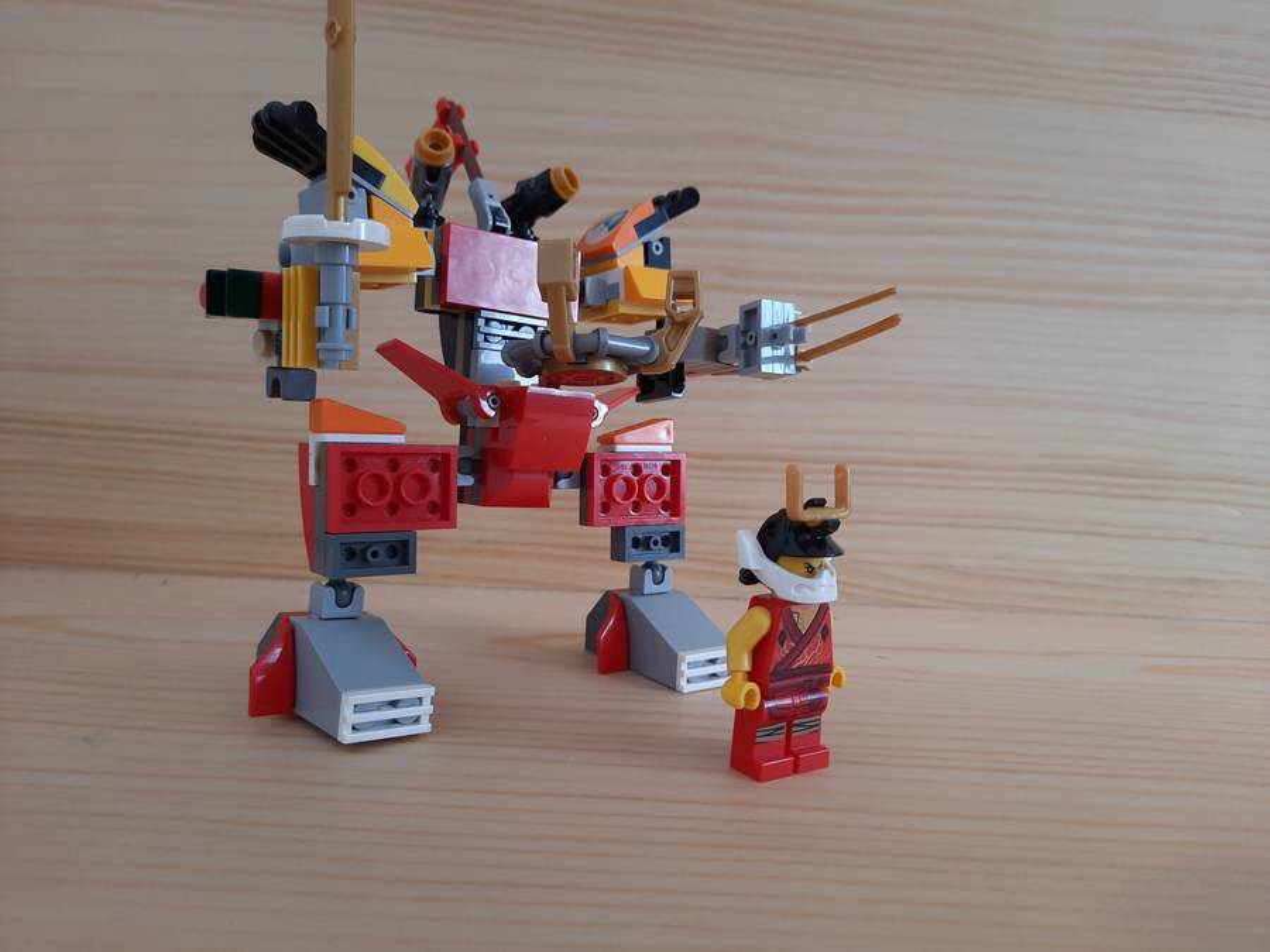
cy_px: 476
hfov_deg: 69.4
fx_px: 917
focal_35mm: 25
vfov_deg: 54.9
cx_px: 635
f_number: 2
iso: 125
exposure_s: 1/50
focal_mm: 4.6
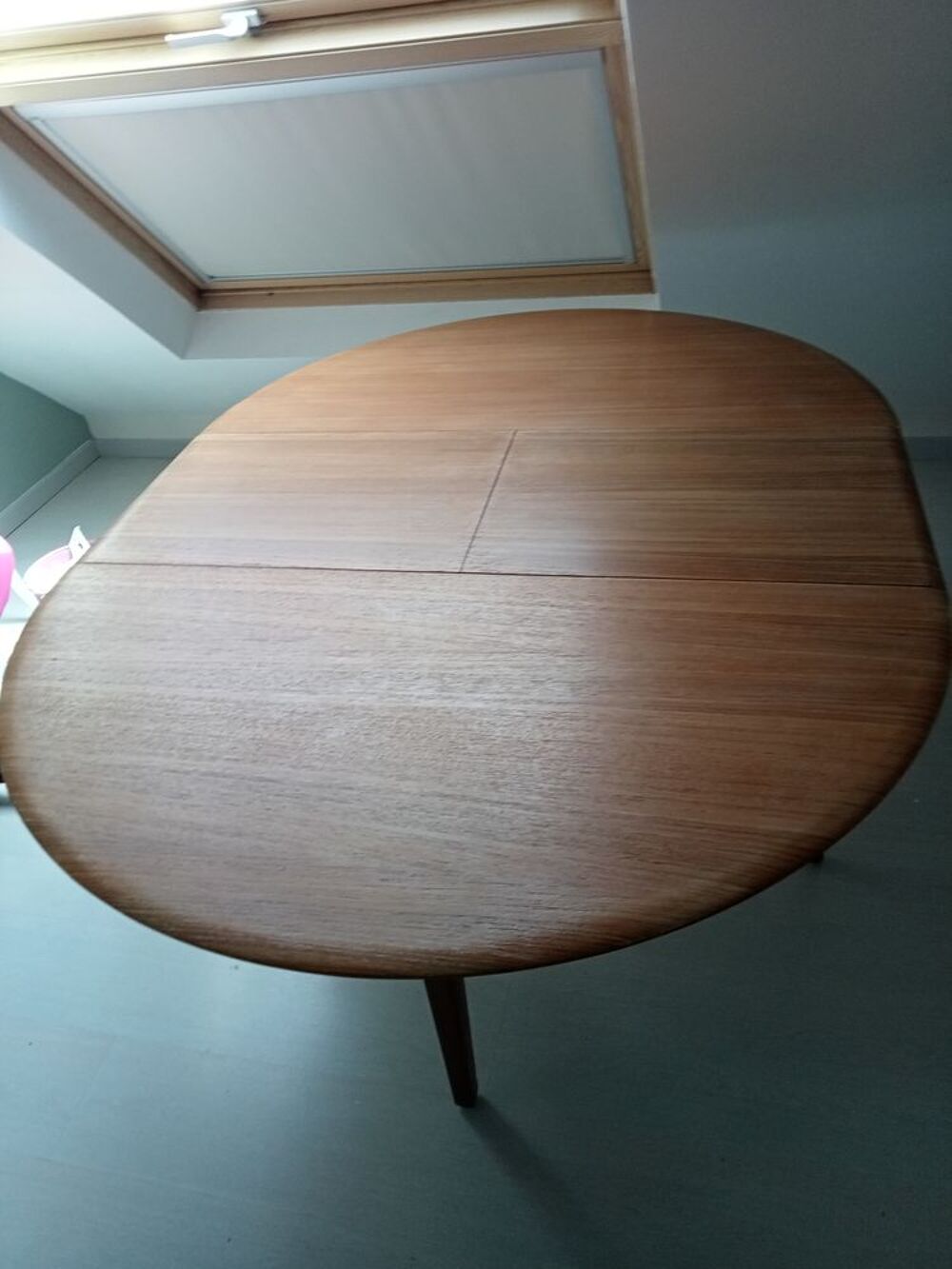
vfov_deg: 63.4
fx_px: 1027
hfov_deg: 49.8
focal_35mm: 28
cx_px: 476
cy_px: 634
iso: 133
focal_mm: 3.46
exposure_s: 1/50
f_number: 2.2
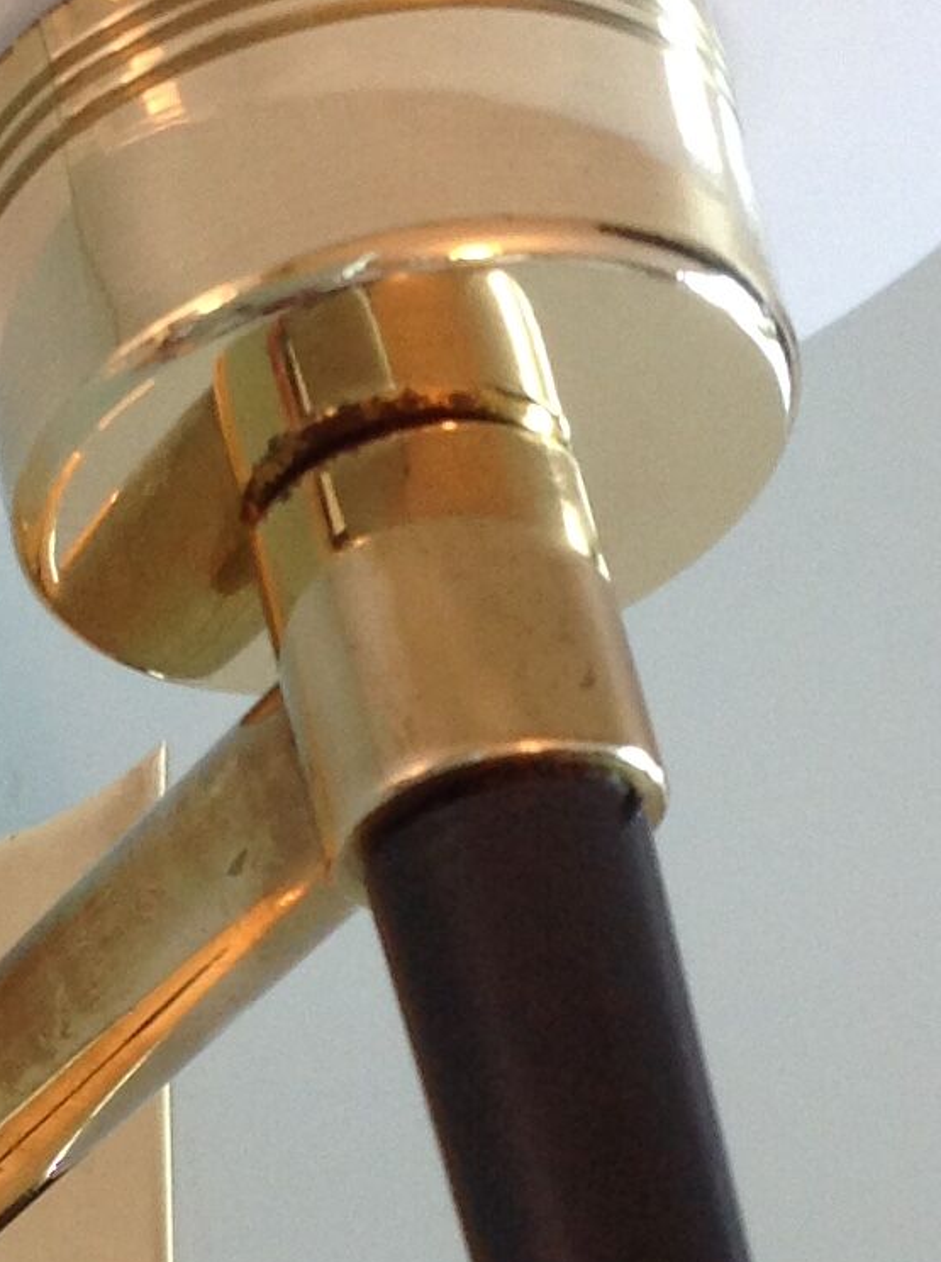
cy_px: 743
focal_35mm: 122
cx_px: 276
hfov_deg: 12.1
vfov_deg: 16.2
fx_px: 4437
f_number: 2.4
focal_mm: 4.28
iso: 80
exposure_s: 1/17
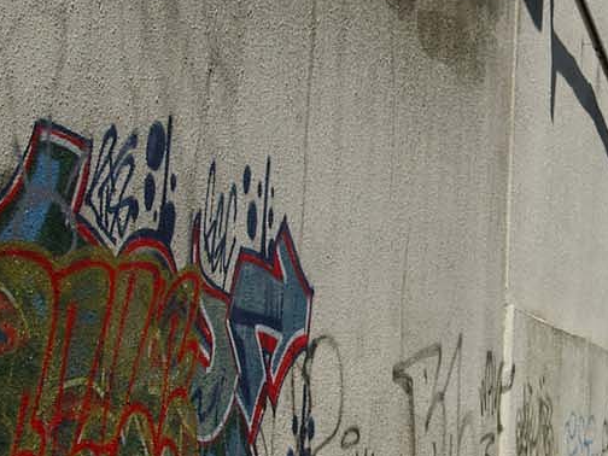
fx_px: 2863
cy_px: 276
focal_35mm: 163
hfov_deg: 12.0
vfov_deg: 9.1
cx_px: 551
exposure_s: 1/1500
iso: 200
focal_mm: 38
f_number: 4.5
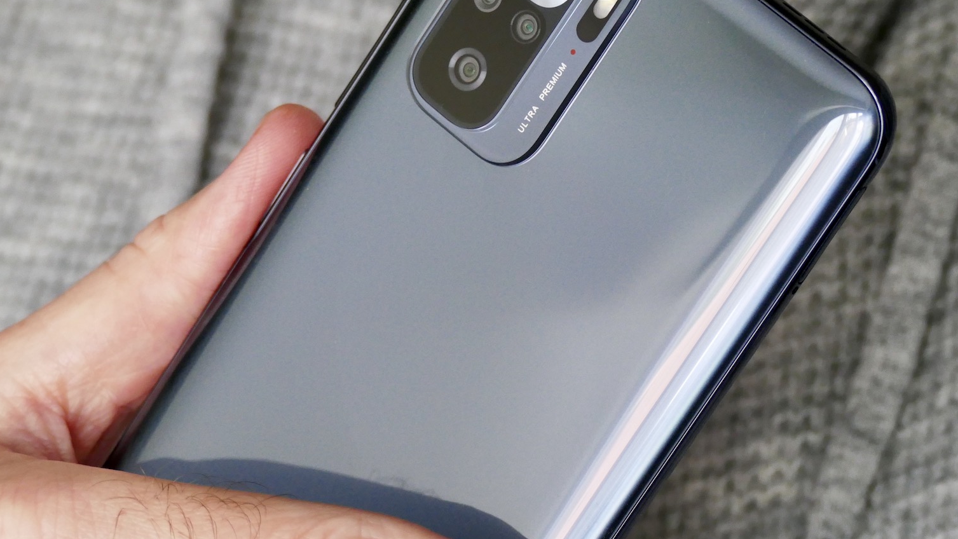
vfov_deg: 7.4
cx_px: 511
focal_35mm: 164
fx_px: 4166
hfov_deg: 13.1
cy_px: 206
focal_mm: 43.05
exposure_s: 1/80
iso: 1000
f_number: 4
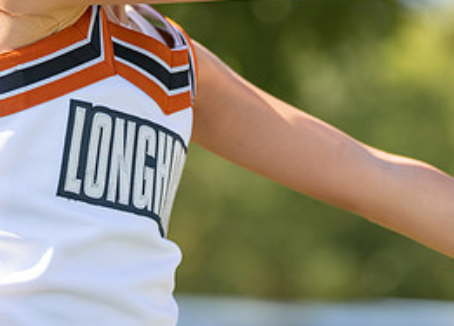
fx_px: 3253
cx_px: 141
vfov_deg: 5.7
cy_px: 33
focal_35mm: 252
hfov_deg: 8.0
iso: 160
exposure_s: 1/1000
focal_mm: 107
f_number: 2.8
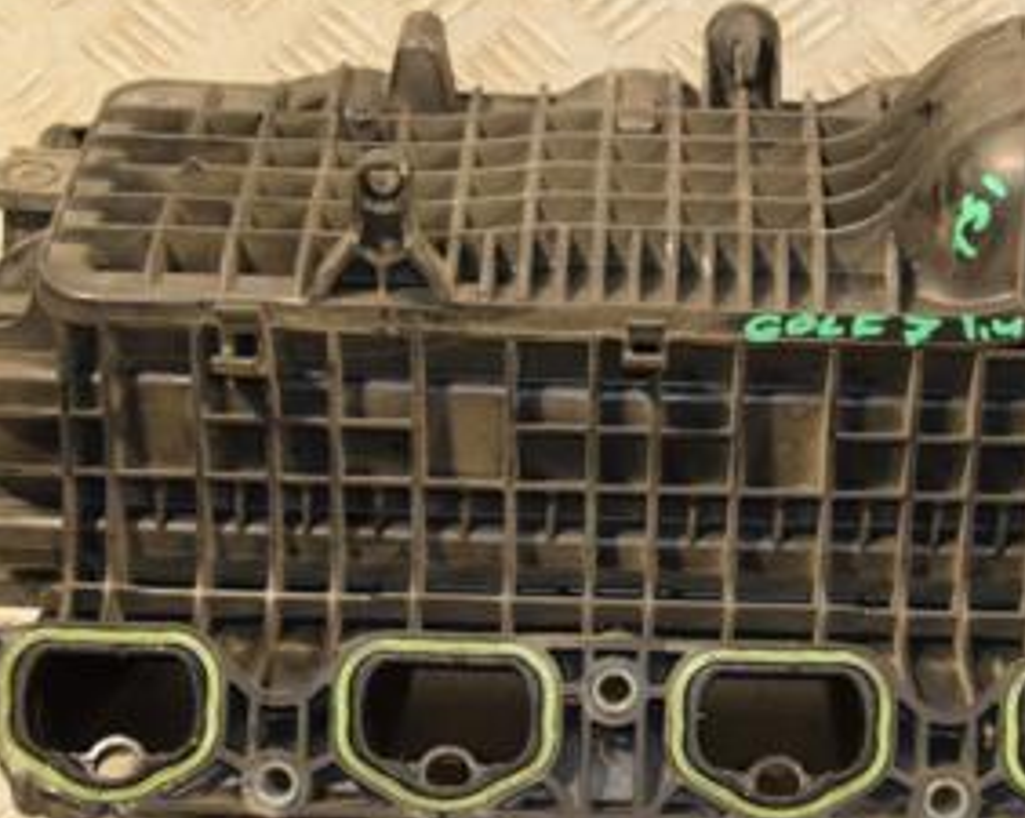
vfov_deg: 15.1
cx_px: 676
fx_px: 3091
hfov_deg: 18.8
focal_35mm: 102
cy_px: 389
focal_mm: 34
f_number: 5
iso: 800
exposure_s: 1/125
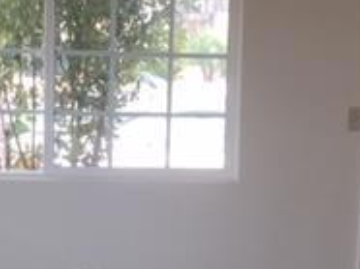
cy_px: 184
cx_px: 139
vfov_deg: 14.7
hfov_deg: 19.6
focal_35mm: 100
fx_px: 1039
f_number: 2.2
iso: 32
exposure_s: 1/60
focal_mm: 4.15
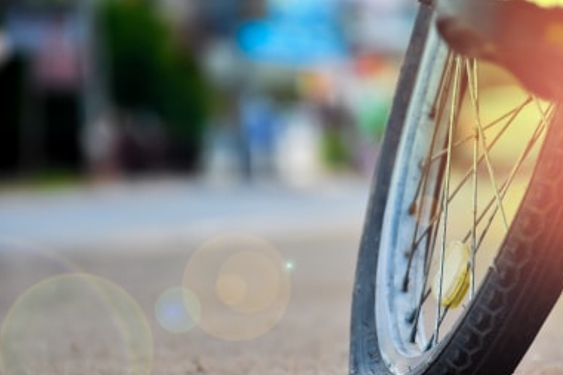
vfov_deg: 4.7
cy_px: 234
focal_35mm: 290
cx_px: 368
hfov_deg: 7.1
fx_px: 4533
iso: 1000
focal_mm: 140
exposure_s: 1/400
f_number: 5.6
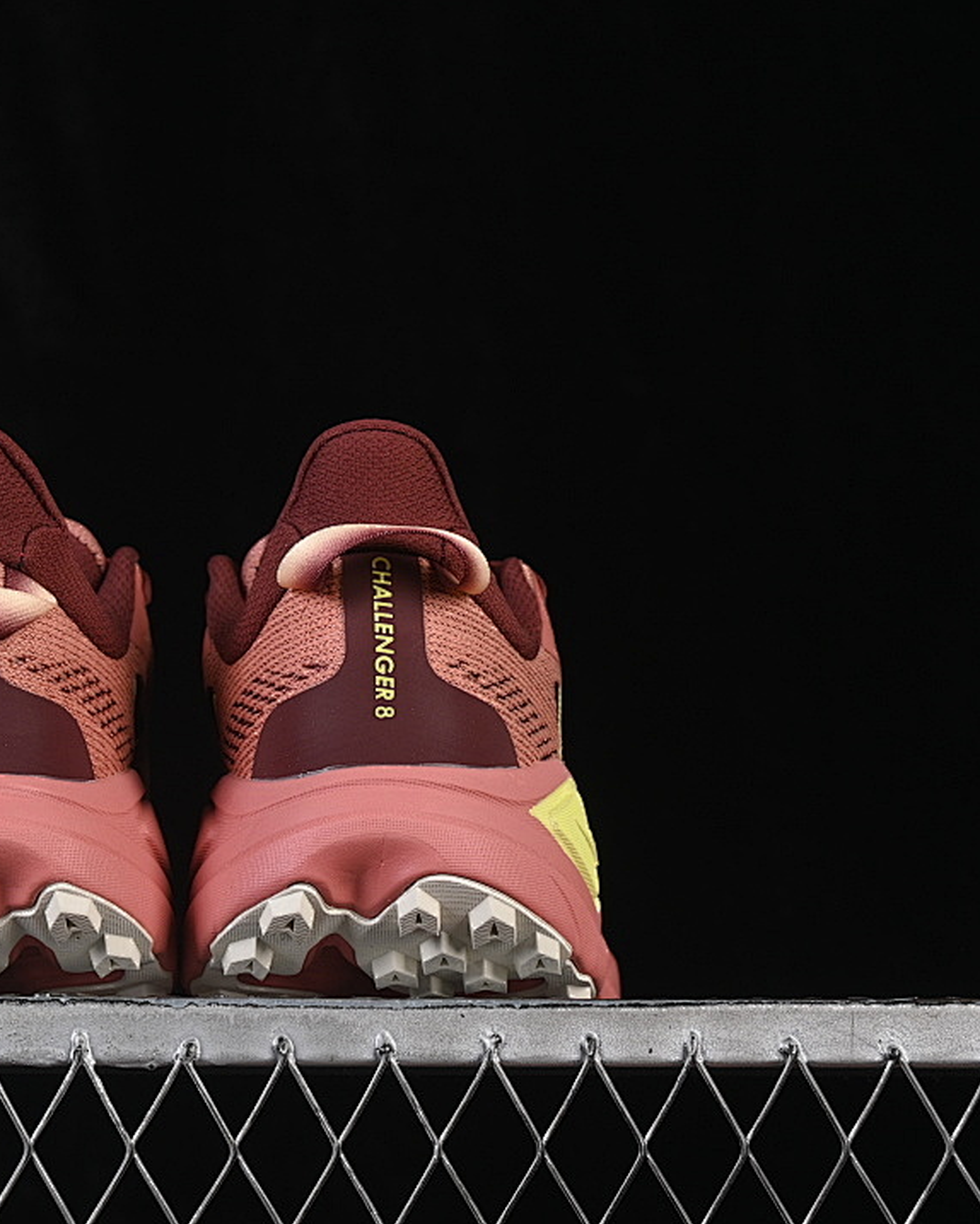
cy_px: 611
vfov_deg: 18.1
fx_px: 3841
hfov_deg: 14.5
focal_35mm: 106
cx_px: 186
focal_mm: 50
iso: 160
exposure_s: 1/80
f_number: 8
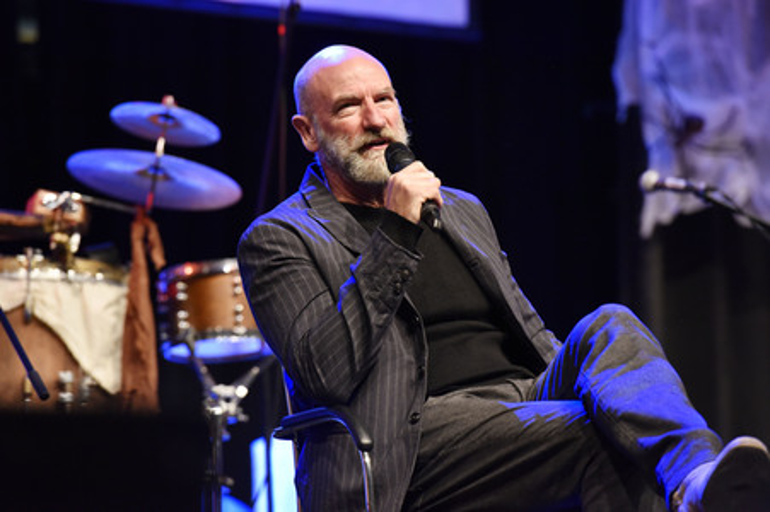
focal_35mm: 200
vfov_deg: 6.9
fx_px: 4275
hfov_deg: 10.3
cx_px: 385
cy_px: 256
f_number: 4.5
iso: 2500
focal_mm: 200
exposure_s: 1/160
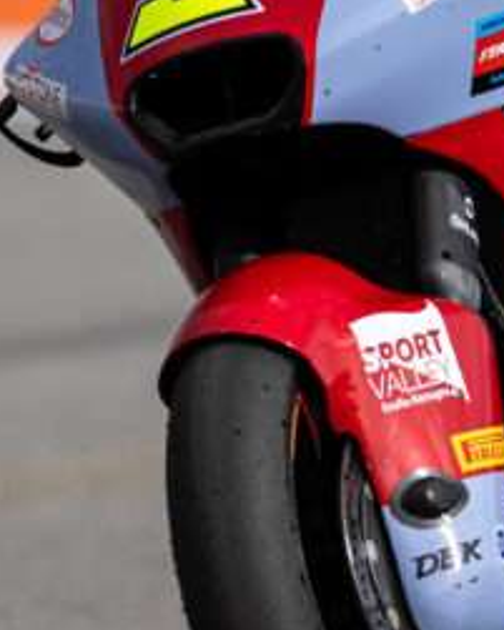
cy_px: 252
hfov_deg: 1.3
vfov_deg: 1.6
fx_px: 22678
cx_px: 463
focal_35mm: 1217
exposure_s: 1/3200
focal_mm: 300
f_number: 2.8
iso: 100
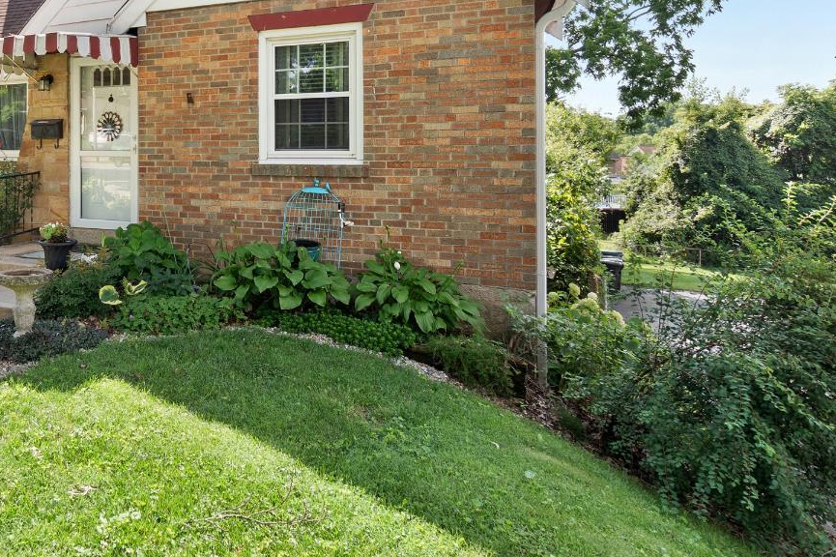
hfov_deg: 64.7
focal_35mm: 26
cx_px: 196
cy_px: 134
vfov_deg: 47.5
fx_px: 604
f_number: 8
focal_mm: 10
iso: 400
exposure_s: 1/80
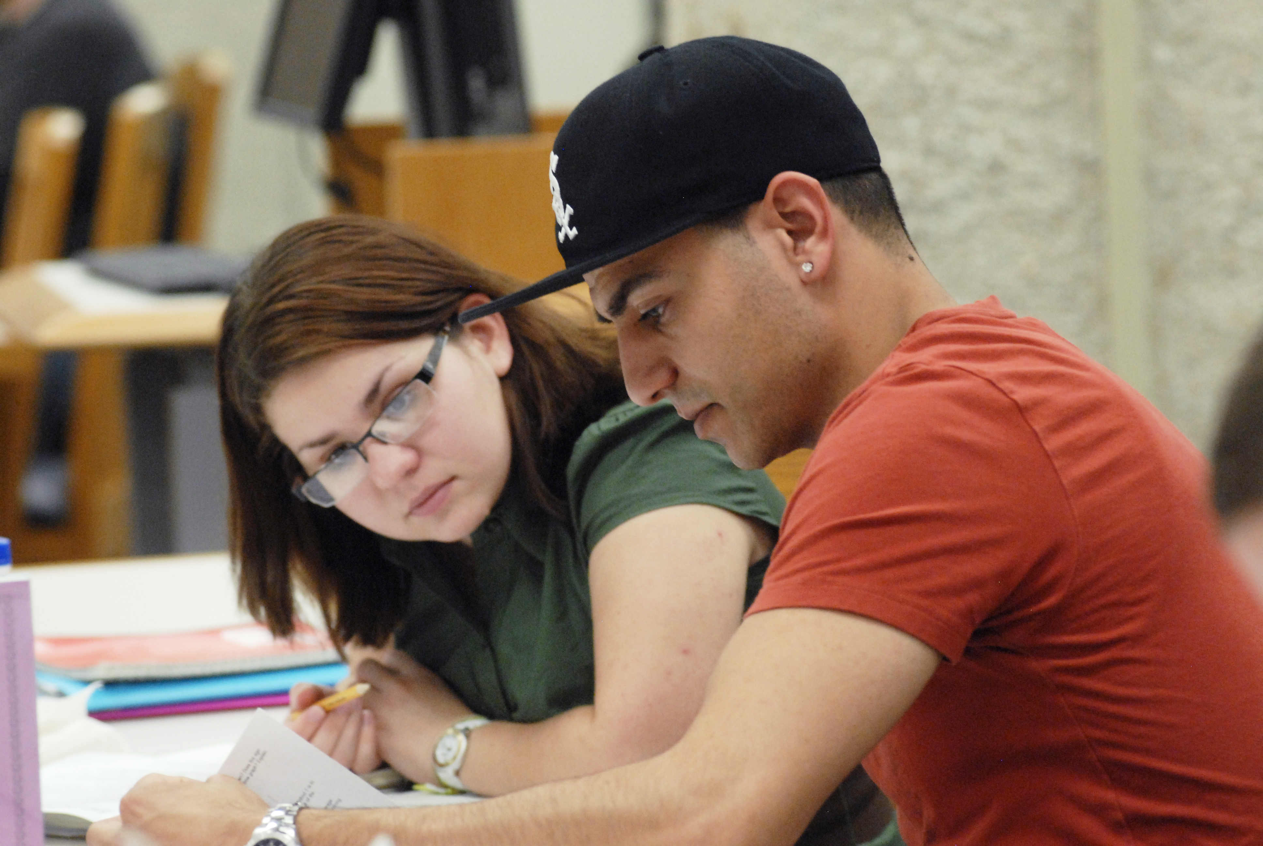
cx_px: 632
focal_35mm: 218
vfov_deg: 6.3
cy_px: 423
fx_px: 7640
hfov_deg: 9.5
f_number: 5
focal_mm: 145
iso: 1250
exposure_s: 1/60
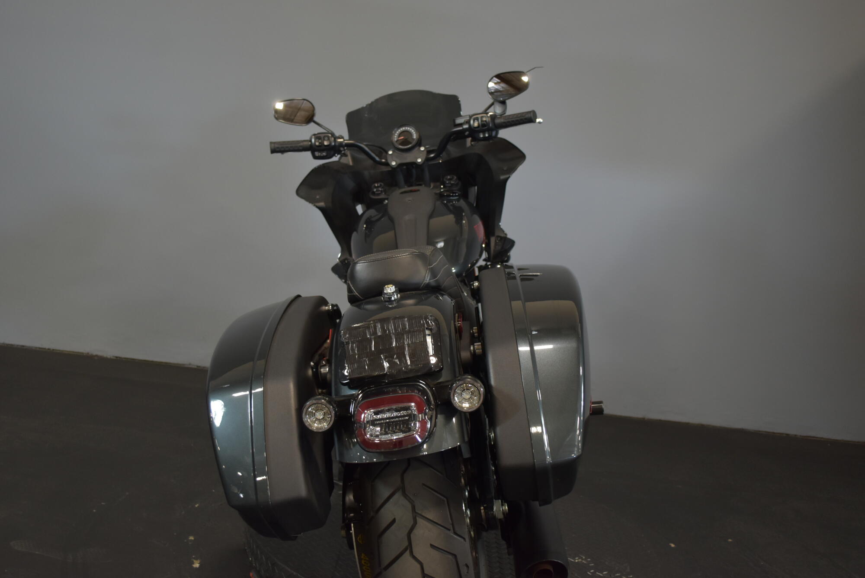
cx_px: 432
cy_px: 289
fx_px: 865
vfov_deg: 36.9
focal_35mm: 36
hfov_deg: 53.1
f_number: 4
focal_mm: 24
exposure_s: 1/30
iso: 720
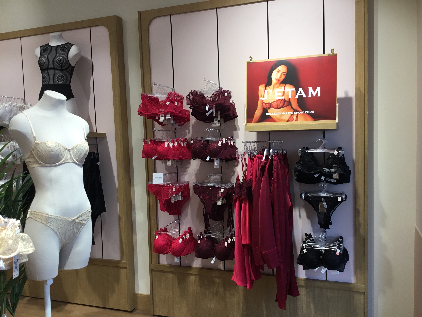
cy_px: 158
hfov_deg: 58.4
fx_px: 378
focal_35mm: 31
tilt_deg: -4.3
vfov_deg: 45.4
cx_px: 211
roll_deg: +2.3
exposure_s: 1/50
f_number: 2.4
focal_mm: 3.3
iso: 25
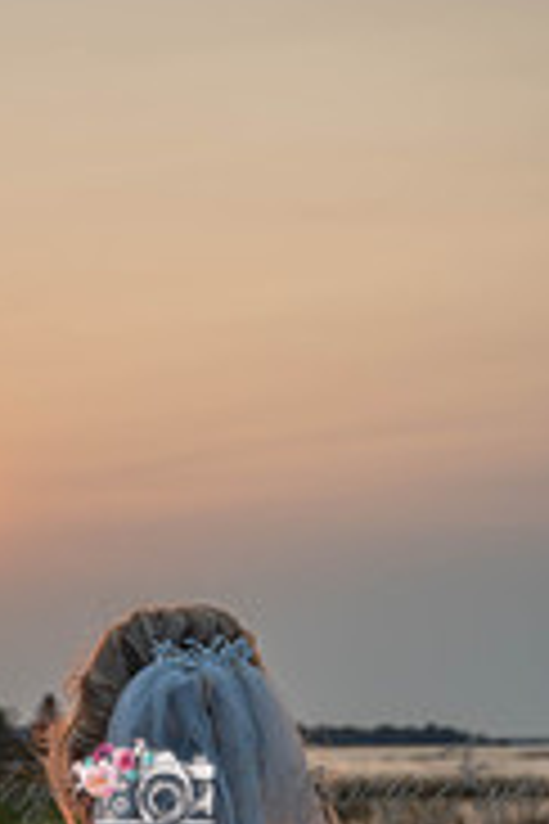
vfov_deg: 17.4
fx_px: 2585
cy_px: 959
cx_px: -106
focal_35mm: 113
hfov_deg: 11.9
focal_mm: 46
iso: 100
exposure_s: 1/250
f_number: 5.6
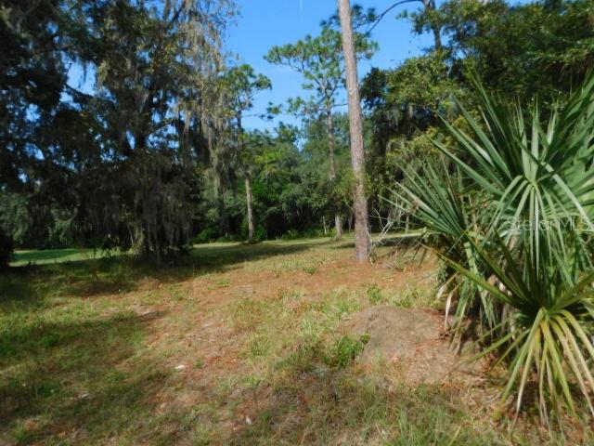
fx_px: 395
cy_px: 223
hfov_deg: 73.9
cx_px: 297
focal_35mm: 23
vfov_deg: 58.9
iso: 125
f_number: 3
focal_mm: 4
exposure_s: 1/1250
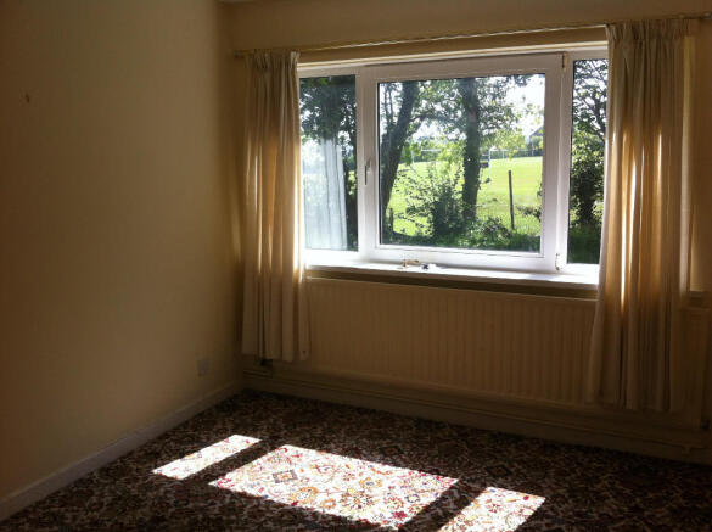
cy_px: 266
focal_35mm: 35
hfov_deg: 52.7
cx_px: 356
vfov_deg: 40.6
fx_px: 719
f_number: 2.8
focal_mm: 3.85
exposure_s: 1/306
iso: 80
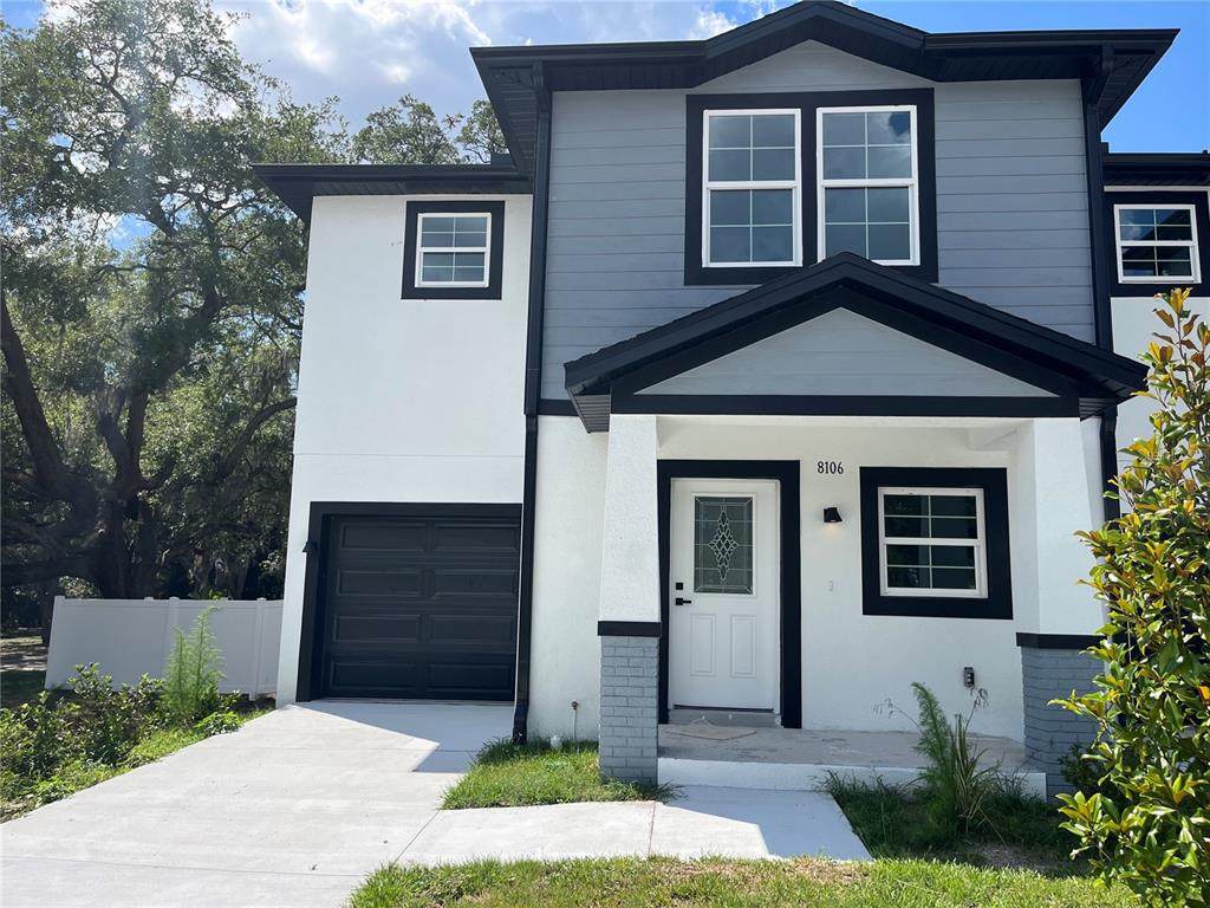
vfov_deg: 53.1
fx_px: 909
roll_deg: -0.7
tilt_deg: +8.5
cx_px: 605
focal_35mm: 26
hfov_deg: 67.3
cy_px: 454
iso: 50
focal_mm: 5.1
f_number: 1.6
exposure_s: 1/3049
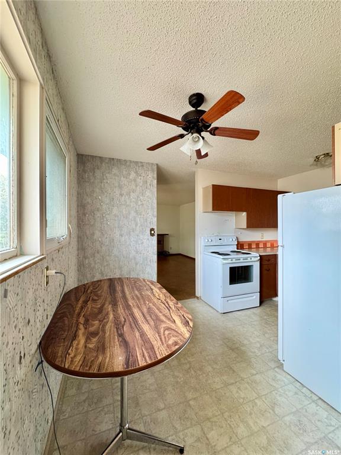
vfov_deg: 102.1
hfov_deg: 85.7
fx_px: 184
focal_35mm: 14
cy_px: 228
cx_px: 170
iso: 320
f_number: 2.2
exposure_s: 1/77
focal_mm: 2.22
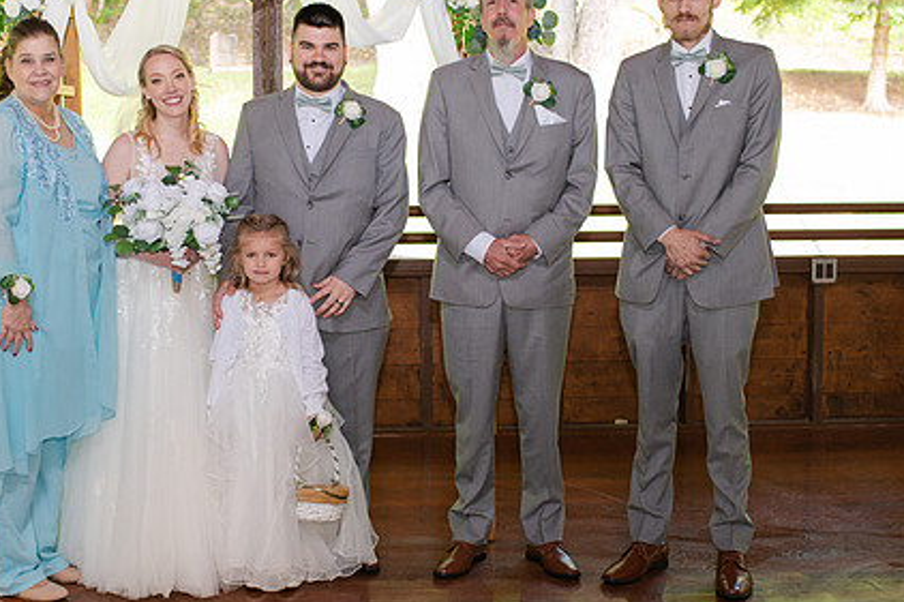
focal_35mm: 56
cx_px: 363
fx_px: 1406
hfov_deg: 35.5
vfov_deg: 24.2
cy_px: 289
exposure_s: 1/200
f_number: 3.2
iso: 800
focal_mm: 35
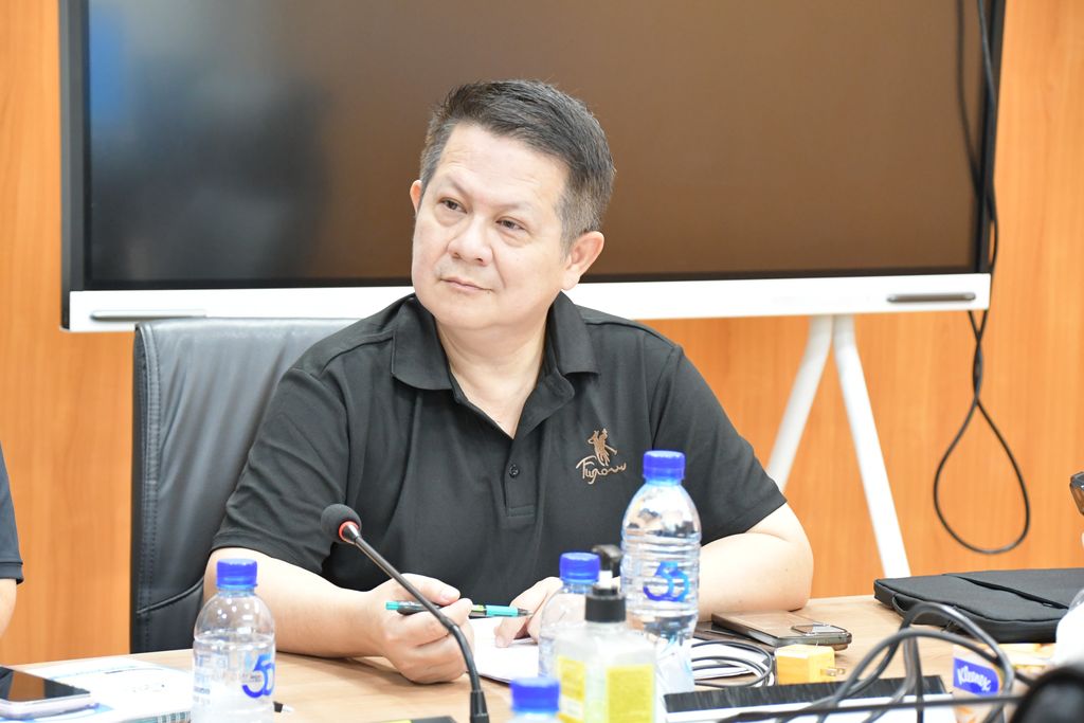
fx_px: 3162
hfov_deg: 19.5
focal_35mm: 105
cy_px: 362
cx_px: 542
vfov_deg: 13.0
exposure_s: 1/80
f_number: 5
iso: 3200
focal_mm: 70
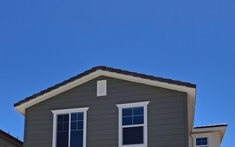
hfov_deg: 45.2
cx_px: 122
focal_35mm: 44
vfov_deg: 25.5
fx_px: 282
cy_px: 187
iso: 32
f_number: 1.8
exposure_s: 1/1541
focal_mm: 4.69
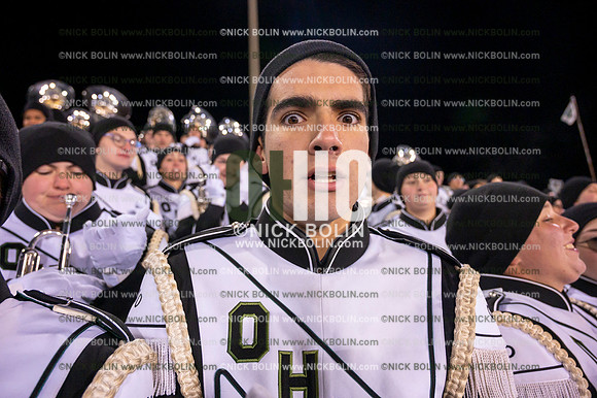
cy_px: 199
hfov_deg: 73.8
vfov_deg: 53.1
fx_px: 398
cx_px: 298
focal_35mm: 24
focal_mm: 24
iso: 5000
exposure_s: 1/640
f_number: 4.5
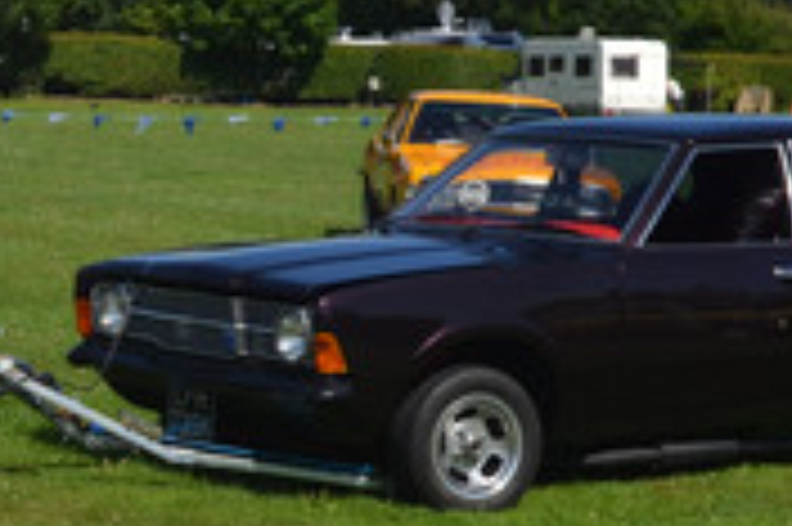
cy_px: 380
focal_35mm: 142
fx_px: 3121
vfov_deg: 9.6
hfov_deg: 14.1
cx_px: -94
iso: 100
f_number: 9
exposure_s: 1/320
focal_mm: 26
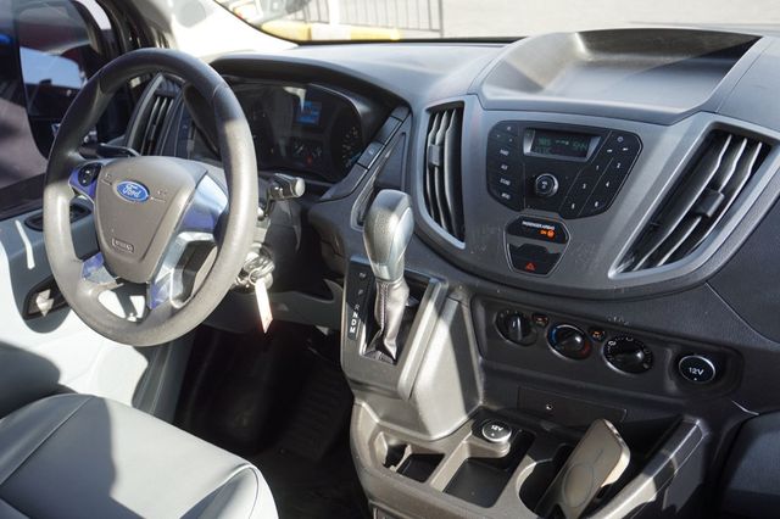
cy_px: 260
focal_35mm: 33
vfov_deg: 39.9
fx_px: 715
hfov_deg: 57.2
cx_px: 390
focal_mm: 22
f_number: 4.5
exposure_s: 1/60
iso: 100
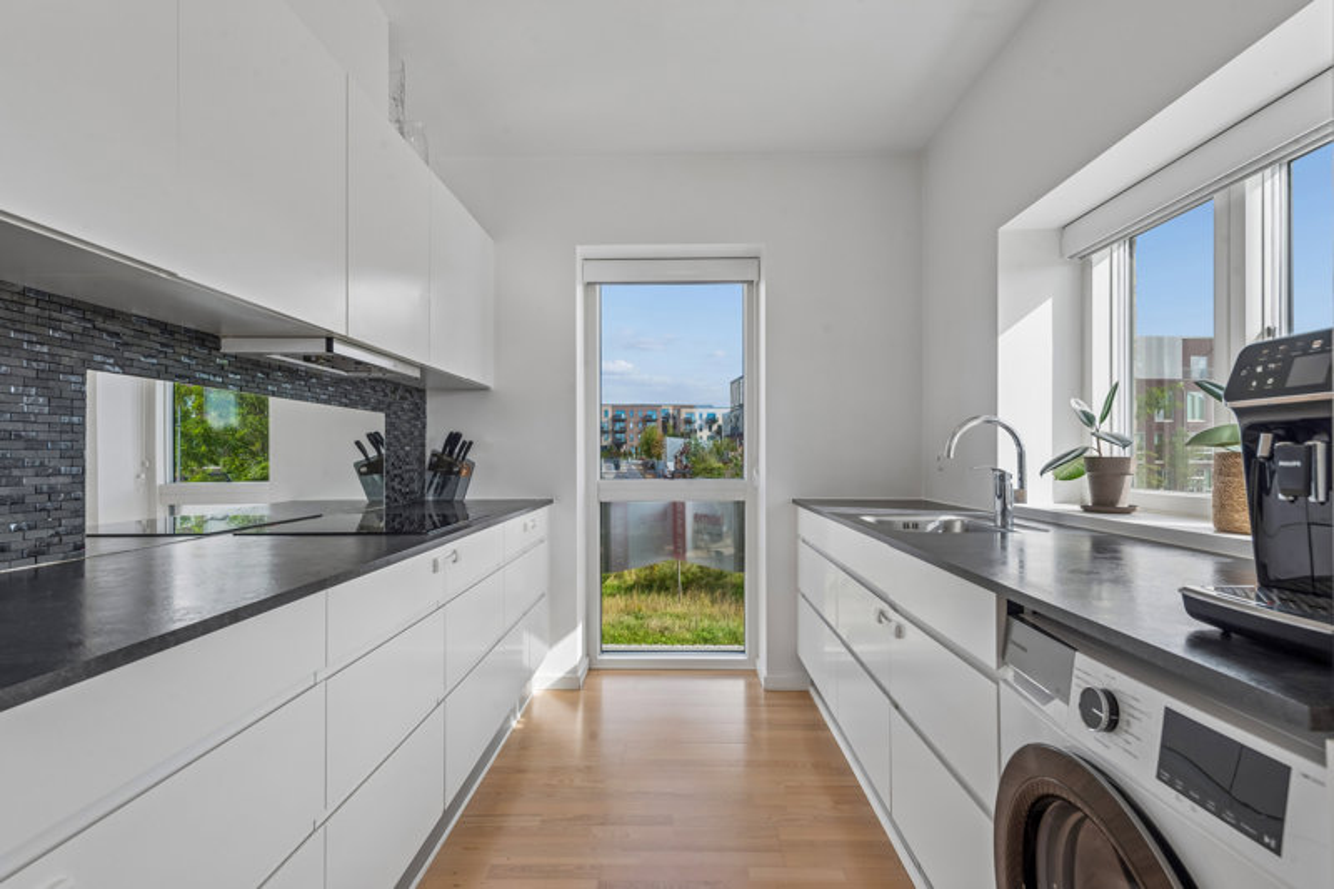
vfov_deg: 67.4
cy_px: 444
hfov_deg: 90.0
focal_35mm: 18
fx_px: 667
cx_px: 667
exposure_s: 1/125
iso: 250
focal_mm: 18
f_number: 10
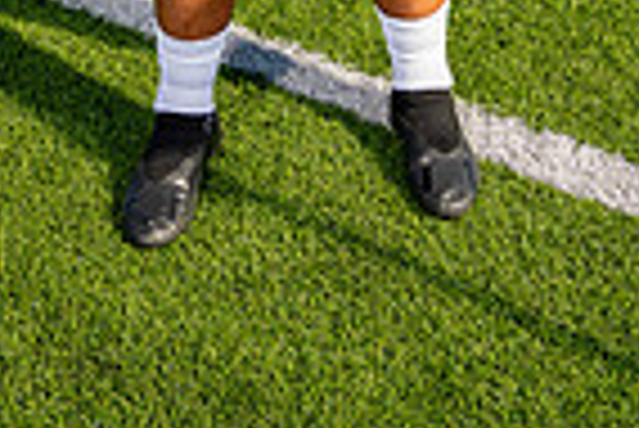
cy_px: -541
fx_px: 1350
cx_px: 310
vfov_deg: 13.8
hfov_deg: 26.6
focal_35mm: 76
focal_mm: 24
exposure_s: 1/125
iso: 50
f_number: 7.1
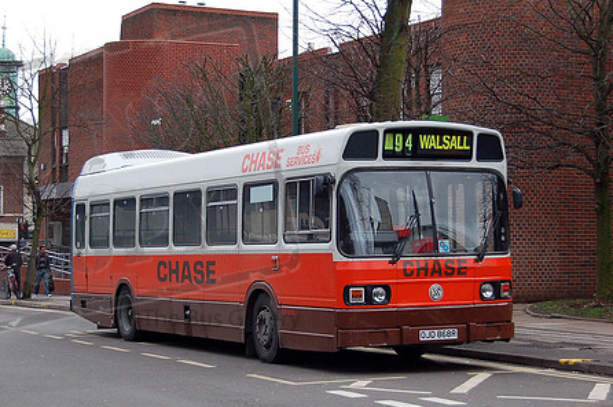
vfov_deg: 17.4
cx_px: 286
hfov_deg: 26.0
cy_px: 232
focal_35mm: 78
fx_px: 1326
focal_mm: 40
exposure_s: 1/500
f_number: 5
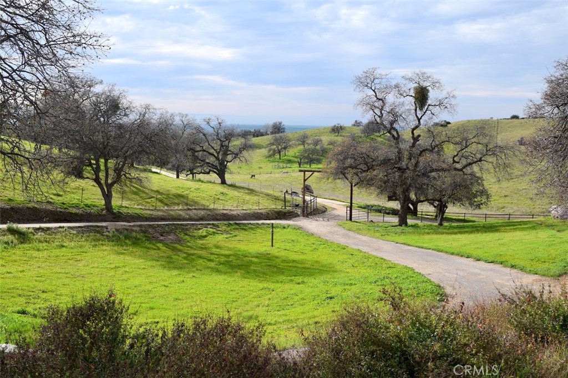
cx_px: 284
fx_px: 639
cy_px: 189
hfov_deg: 47.9
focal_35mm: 40
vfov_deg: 33.0
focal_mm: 27
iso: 200
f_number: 9
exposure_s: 1/320
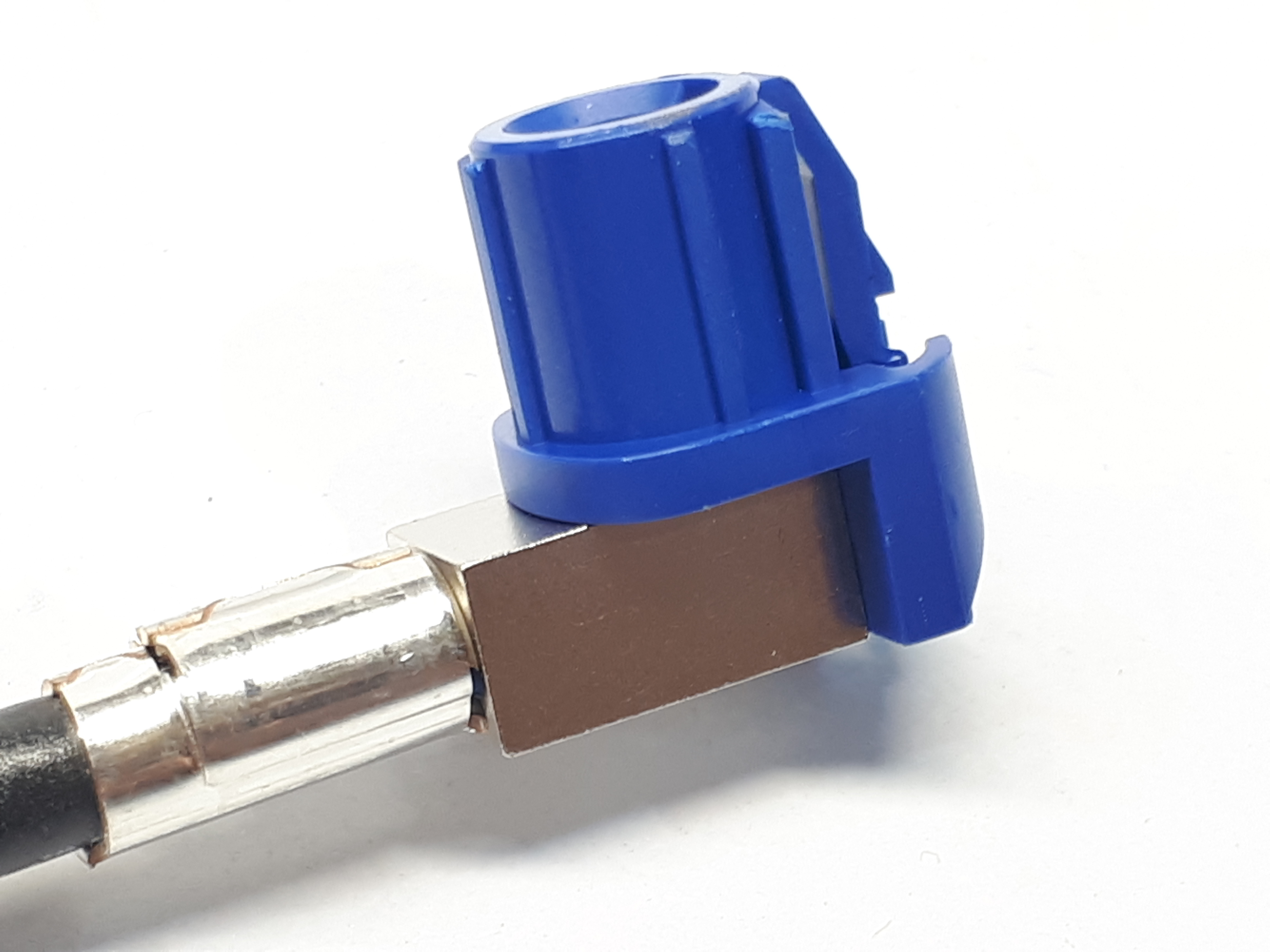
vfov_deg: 51.4
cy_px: 476
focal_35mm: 27
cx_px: 635
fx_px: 991
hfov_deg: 65.3
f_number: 1.9
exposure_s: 1/50
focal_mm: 3.6
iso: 50
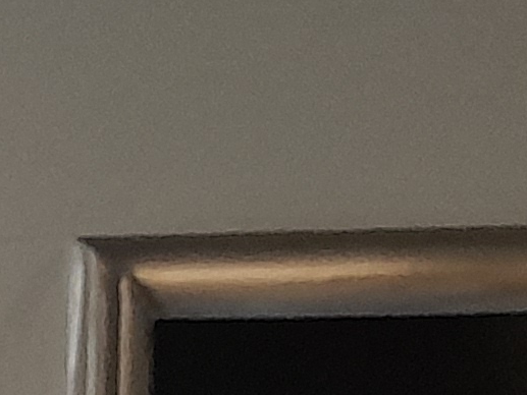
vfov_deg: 6.7
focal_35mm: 213
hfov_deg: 7.7
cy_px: 804
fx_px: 3244
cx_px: -1224
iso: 320
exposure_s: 1/33
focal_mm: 4
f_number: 1.8
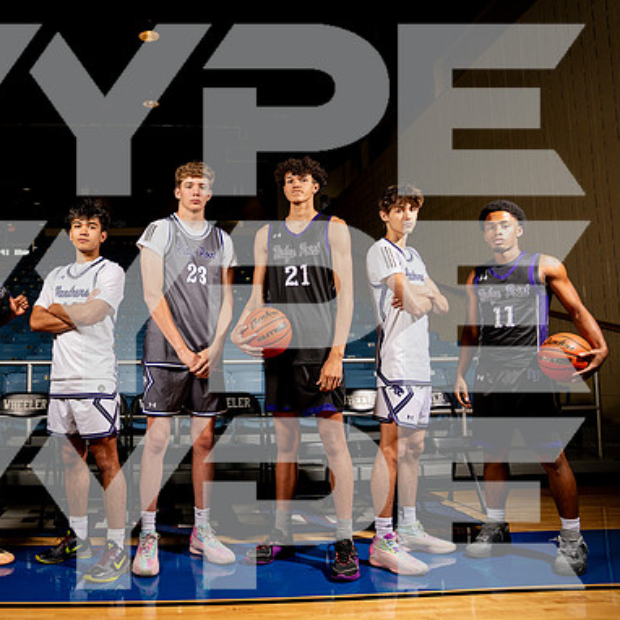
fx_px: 628
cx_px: 177
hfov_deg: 50.9
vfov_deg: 52.5
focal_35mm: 31
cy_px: 308
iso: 250
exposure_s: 1/125
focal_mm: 24
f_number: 7.1
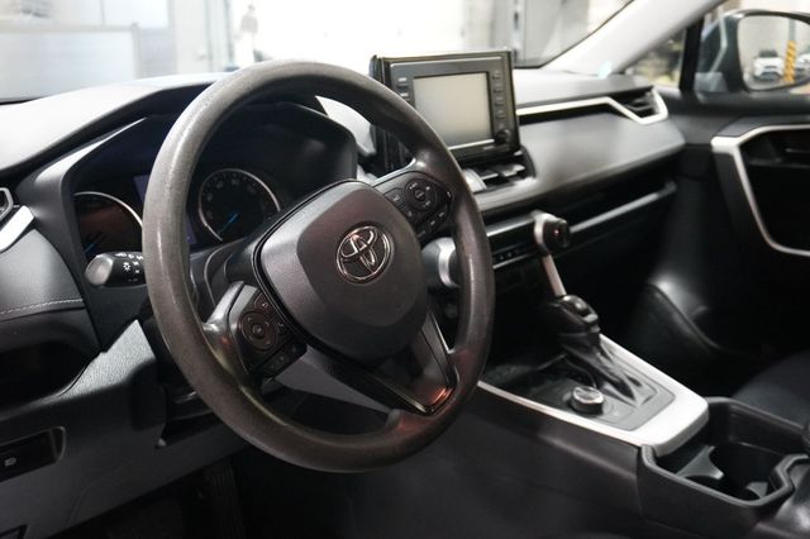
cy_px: 270
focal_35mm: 36
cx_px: 405
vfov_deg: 36.8
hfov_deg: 53.2
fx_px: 810
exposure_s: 1/30
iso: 6400
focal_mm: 24
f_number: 4.5
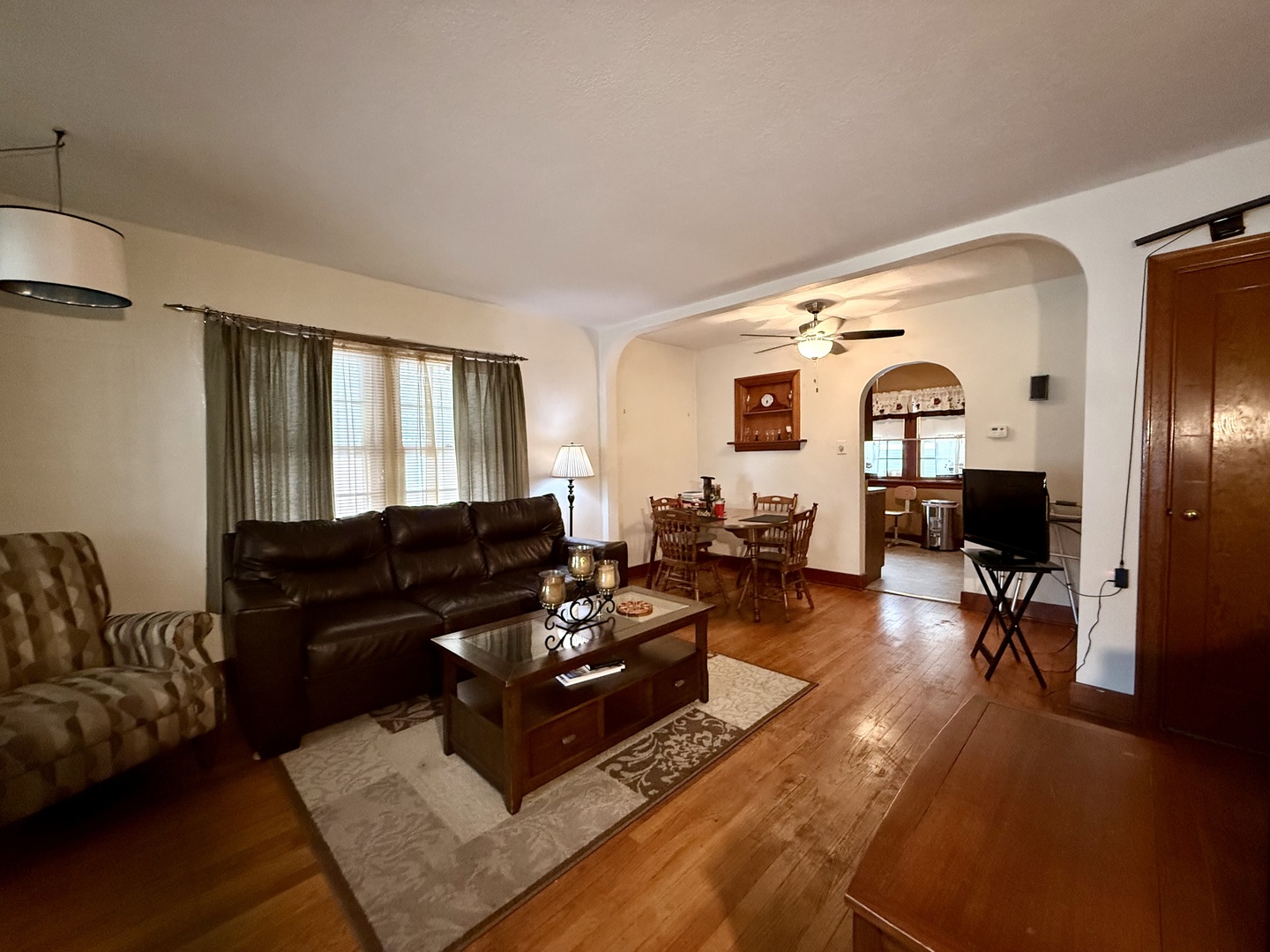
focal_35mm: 14
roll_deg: +0.7
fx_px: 514
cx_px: 635
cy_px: 476
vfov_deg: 85.7
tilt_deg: -3.3
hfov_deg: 102.1
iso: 800
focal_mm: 2.22
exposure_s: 1/60
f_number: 2.2
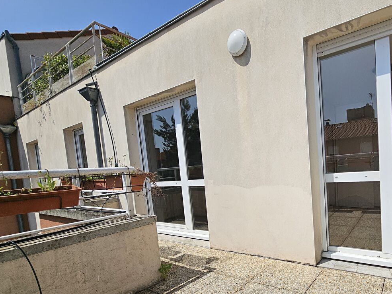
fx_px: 215
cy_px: 186
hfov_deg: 82.0
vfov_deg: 67.5
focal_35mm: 19
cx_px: 259
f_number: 2.2
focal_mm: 2.2
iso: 50
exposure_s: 1/4820
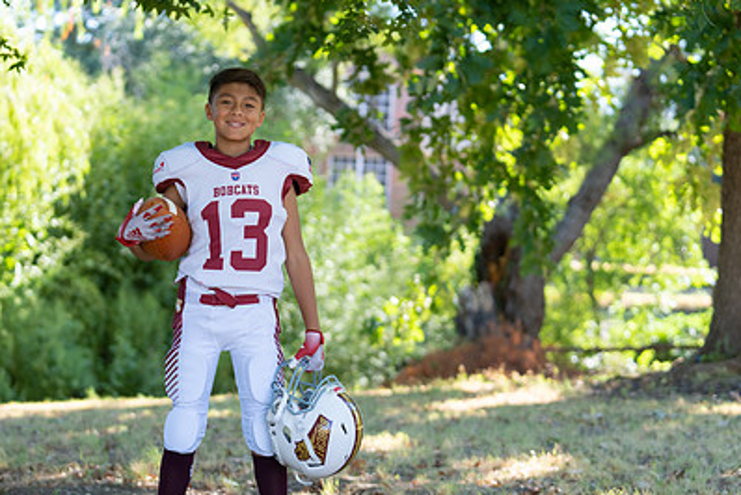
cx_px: 220
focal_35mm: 102
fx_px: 2101
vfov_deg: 13.4
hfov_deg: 19.9
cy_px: 269
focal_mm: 70
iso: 160
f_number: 2.8
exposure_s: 1/320
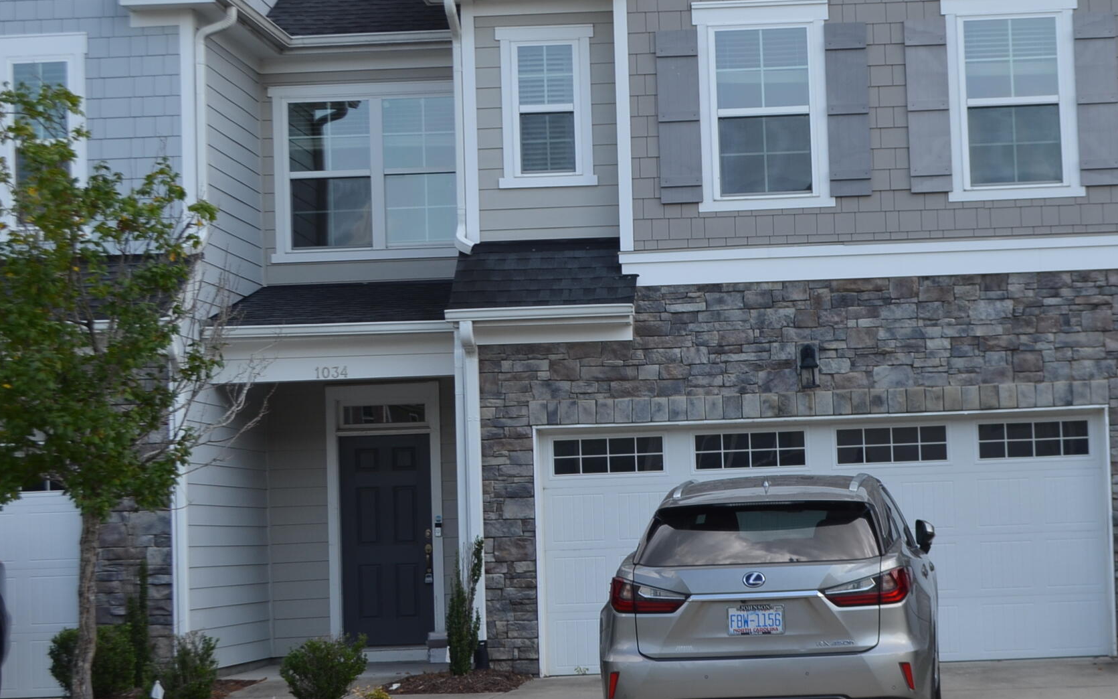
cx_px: 787
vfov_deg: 18.1
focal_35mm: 72
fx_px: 2194
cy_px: 380
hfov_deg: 28.3
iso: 200
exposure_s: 1/250
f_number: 8
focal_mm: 32
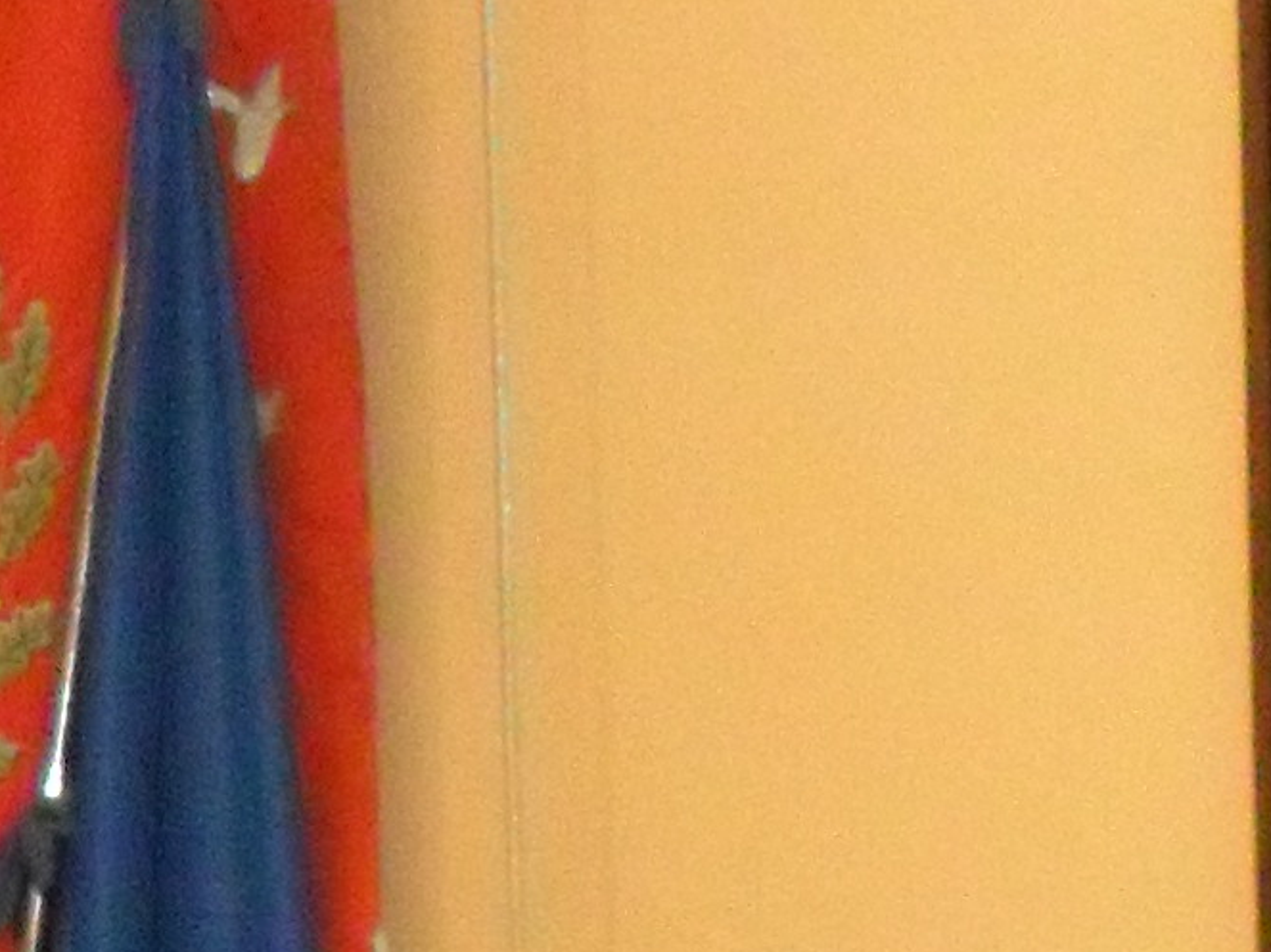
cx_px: 88
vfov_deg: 6.1
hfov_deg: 8.2
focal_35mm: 241
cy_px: 1416
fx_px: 8847
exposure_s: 1/45
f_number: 4
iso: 400
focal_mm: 6.6
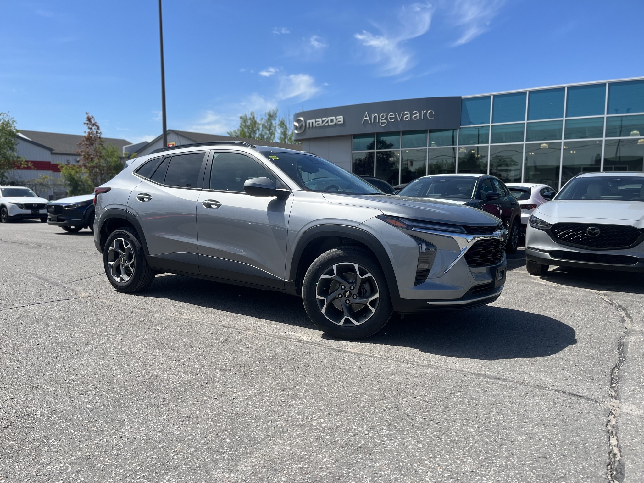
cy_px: 242
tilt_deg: -6.5
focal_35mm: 26
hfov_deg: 67.3
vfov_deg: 53.1
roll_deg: +0.6
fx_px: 484
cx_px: 322
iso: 50
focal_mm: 5.1
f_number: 1.6
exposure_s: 1/3745
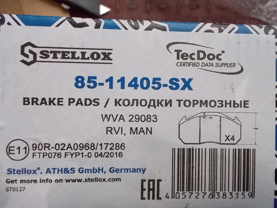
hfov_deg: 61.7
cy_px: 104
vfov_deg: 48.2
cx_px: 138
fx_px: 232
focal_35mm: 29
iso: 500
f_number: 3.3
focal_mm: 4.1
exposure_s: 1/125
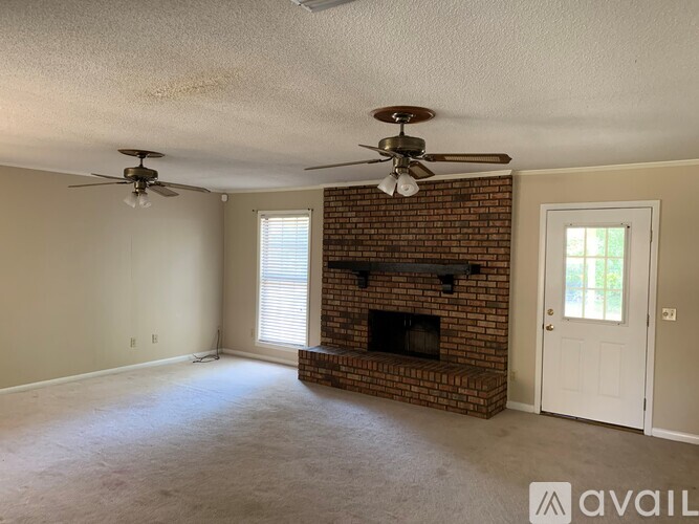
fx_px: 525
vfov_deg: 53.0
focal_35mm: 26
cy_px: 262
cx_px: 350
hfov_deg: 67.3
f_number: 1.8
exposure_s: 1/60
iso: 250
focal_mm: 4.25
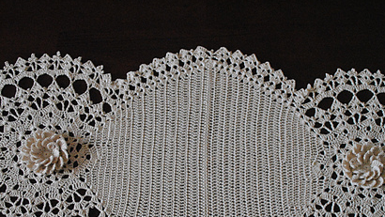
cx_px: 210
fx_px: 551
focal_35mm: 54
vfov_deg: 22.1
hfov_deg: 38.5
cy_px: 153
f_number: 3.8
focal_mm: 22
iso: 1600
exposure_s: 1/25
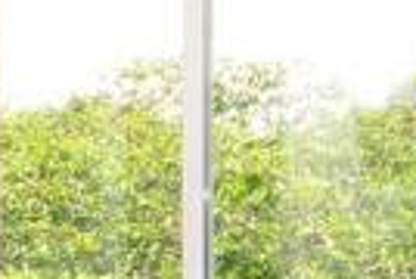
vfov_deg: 18.7
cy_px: 189
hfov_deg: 19.5
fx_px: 845
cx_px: -360
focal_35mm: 73
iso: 200
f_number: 6.3
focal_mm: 10
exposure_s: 1/200
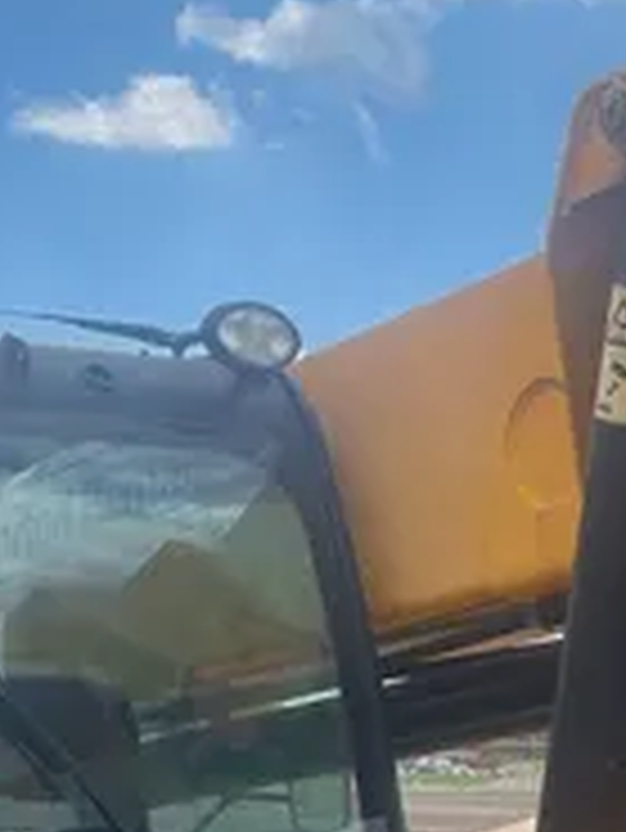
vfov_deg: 17.8
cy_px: 1091
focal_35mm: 103
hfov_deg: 14.1
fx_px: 2481
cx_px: 676
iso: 32
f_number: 1.6
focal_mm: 4.2
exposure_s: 1/1916
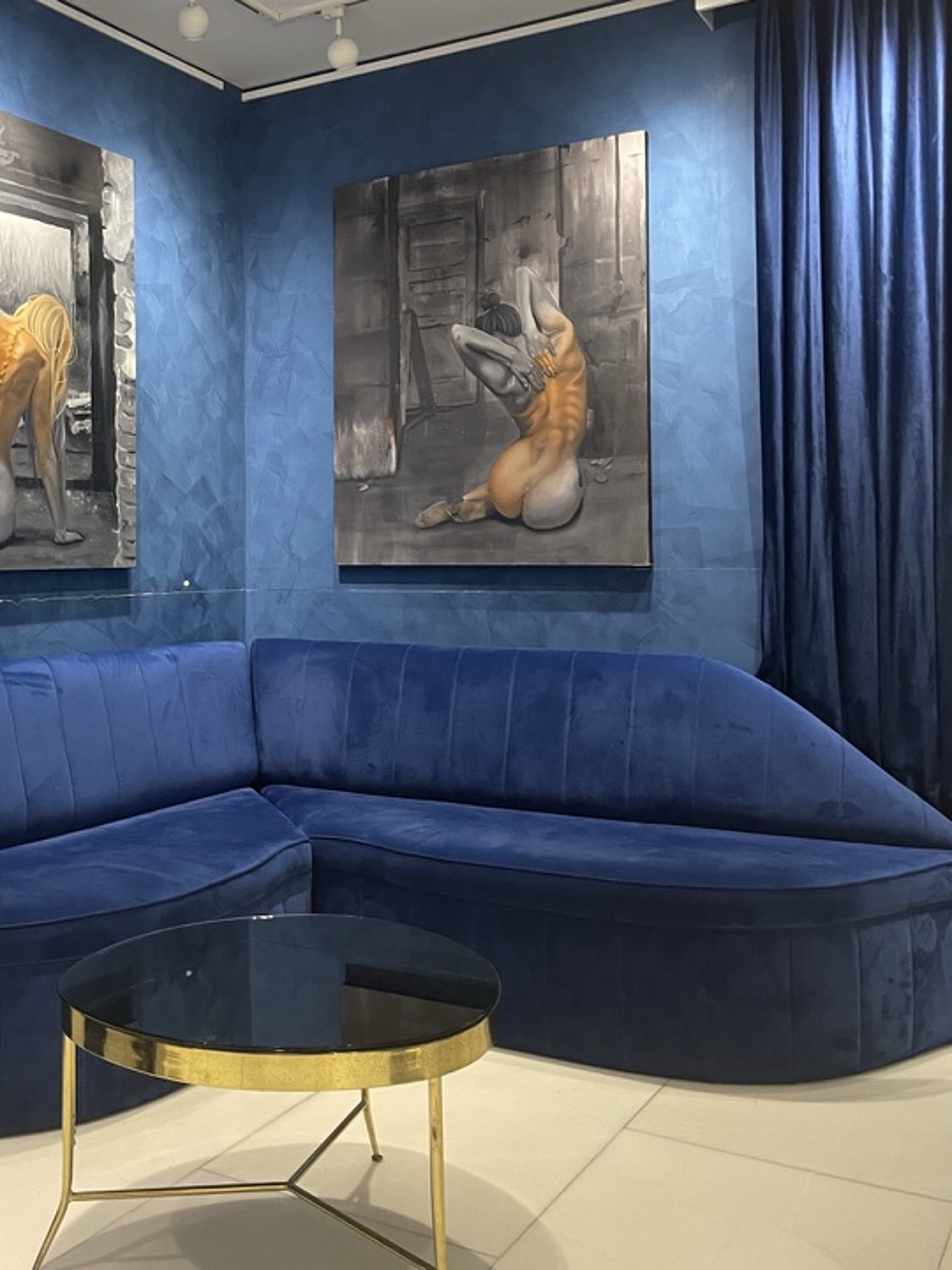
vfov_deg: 49.8
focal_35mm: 37
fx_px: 1357
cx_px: 286
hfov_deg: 38.0
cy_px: 510
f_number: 1.6
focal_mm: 5.1
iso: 320
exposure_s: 1/50
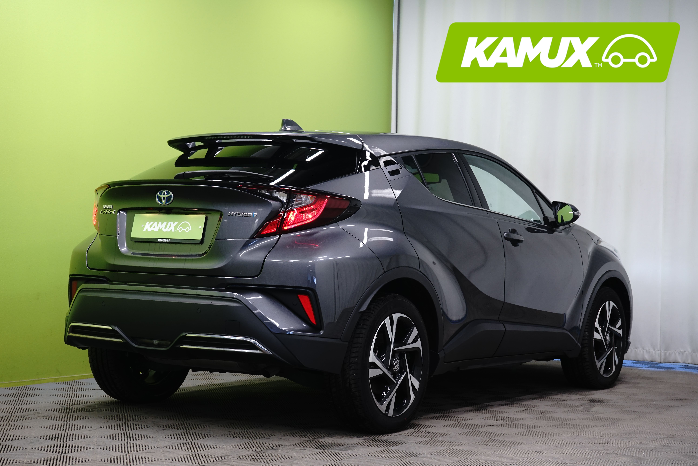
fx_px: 1241
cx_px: 349
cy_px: 233
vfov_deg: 21.2
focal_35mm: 64
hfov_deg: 31.4
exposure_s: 1/6
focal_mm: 64
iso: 500
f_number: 8
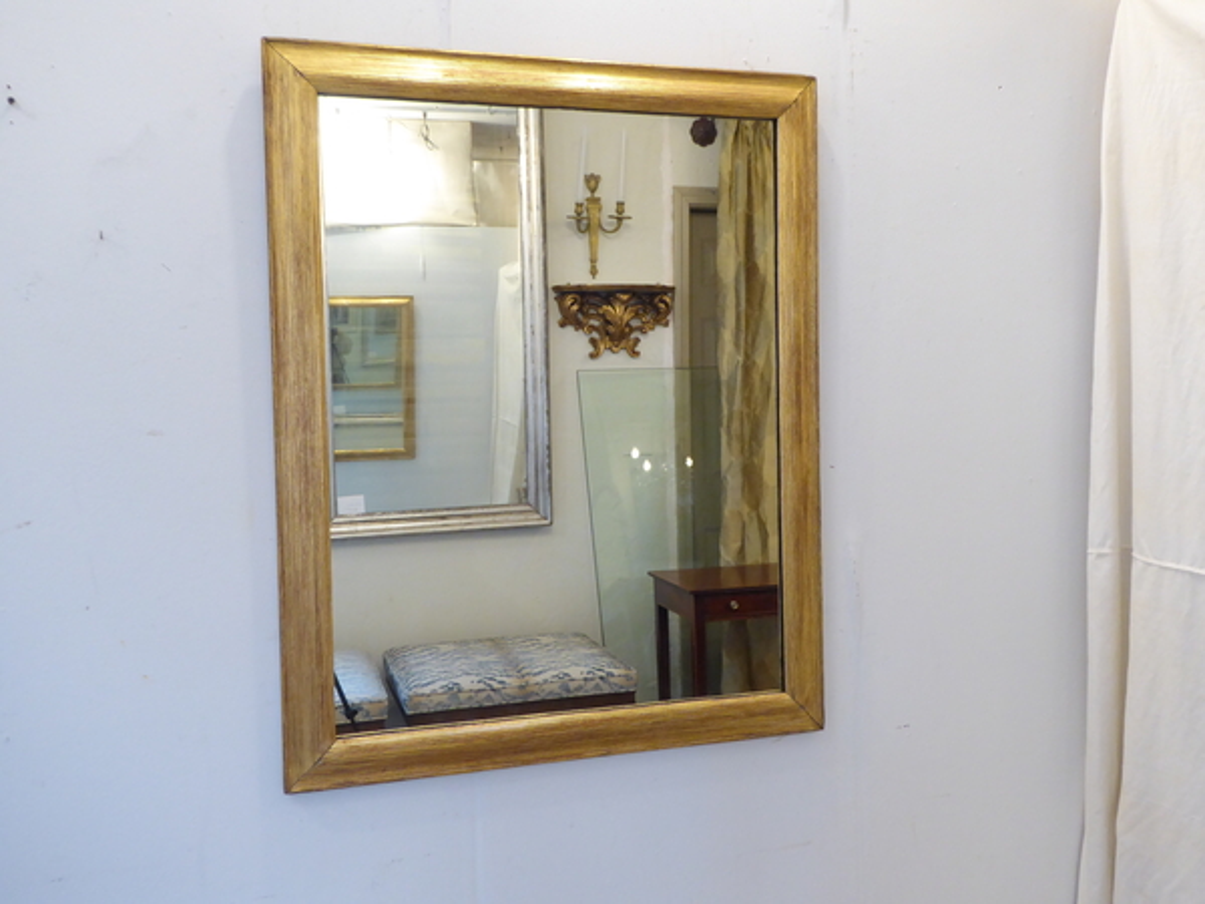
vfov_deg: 41.8
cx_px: 602
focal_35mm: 34
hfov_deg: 54.0
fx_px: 1184
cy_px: 452
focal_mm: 5.8
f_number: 3.6
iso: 400
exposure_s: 1/15
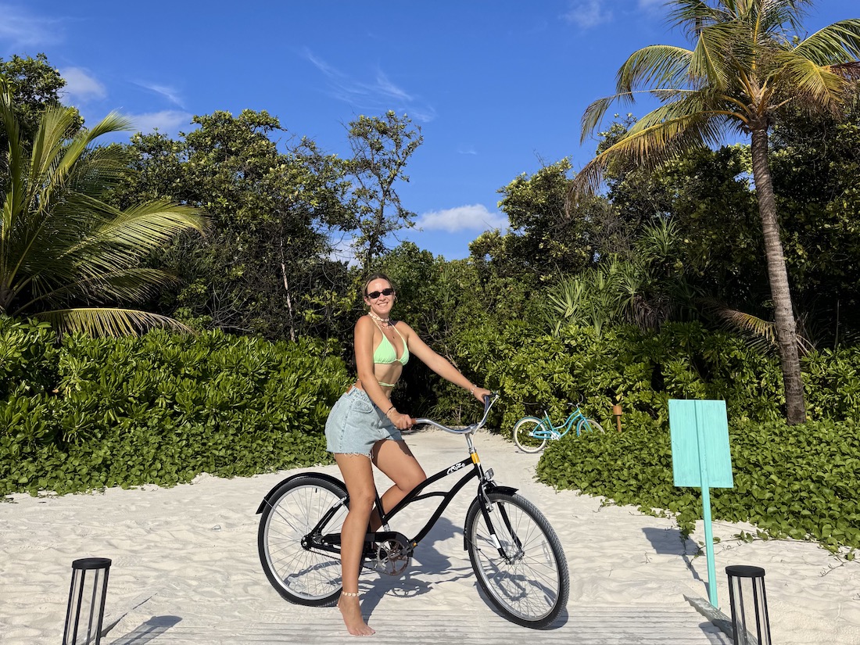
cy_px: 322
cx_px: 430
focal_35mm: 24
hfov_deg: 71.6
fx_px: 596
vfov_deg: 56.8
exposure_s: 1/6410
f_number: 1.78
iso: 80
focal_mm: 6.76
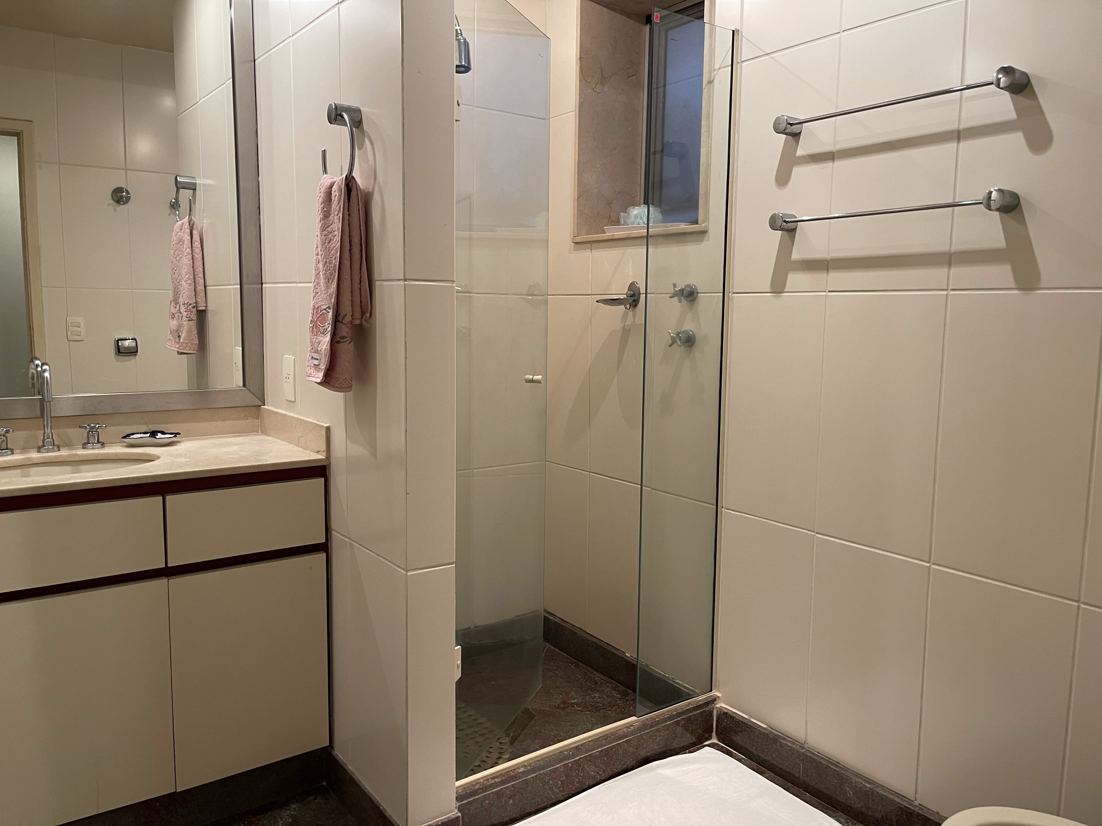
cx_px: 551
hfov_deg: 67.3
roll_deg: -1.4
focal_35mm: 26
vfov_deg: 53.1
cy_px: 413
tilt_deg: -7.9
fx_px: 828
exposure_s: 1/60
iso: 250
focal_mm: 5.1
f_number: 1.6
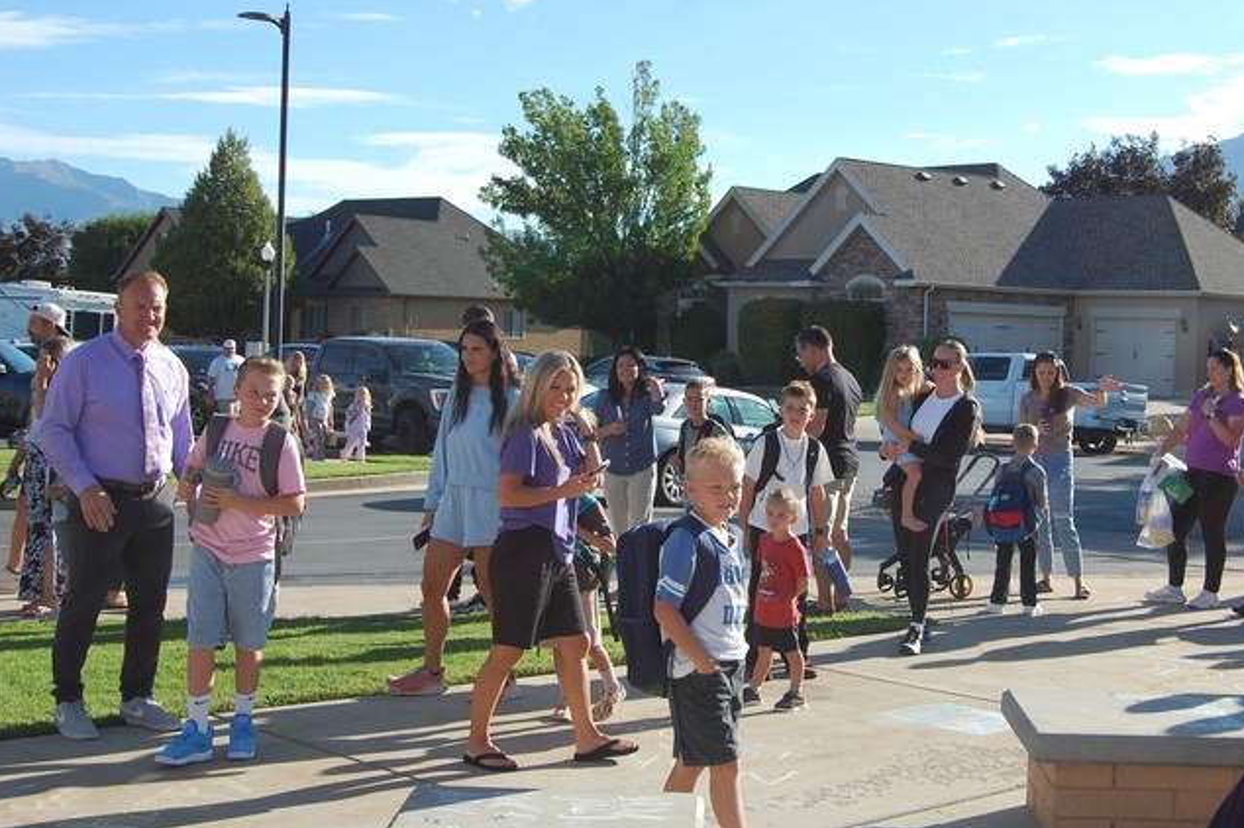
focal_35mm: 53
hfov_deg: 37.3
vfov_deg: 25.5
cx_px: 767
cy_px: 347
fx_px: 1830
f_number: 8
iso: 200
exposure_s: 1/250
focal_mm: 28
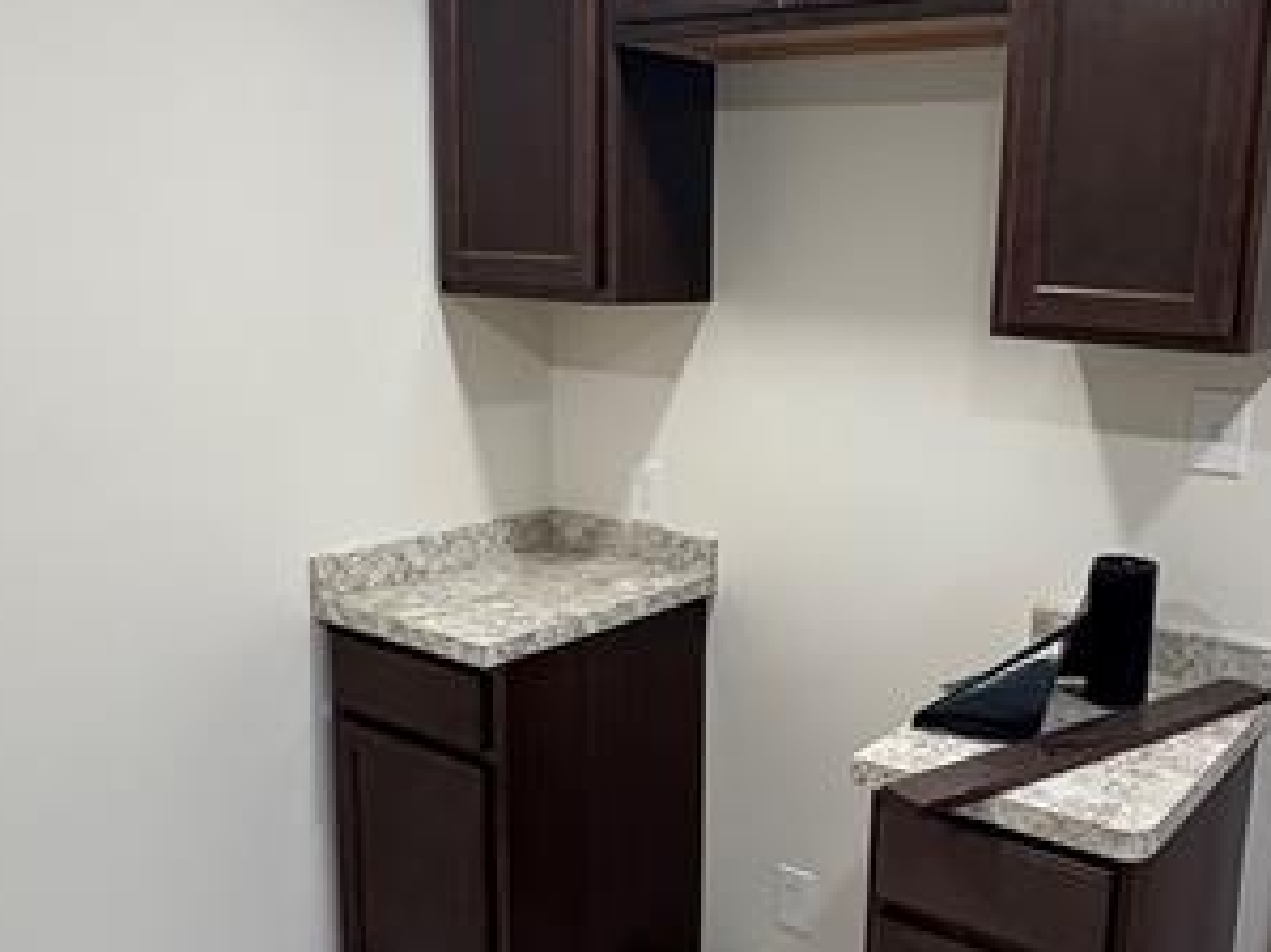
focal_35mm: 36
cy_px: 518
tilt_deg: -11.1
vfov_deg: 39.6
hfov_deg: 50.9
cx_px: 786
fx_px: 1321
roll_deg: -1.8
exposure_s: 1/60
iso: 160
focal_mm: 2.22
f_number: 2.2
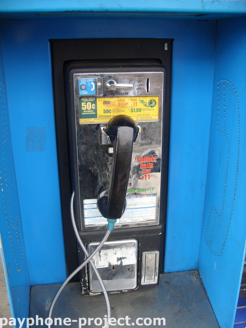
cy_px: 164
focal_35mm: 38
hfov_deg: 37.7
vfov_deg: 49.0
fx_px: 360
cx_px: 123
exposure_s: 1/84
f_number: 2.8
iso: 50
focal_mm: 7.8
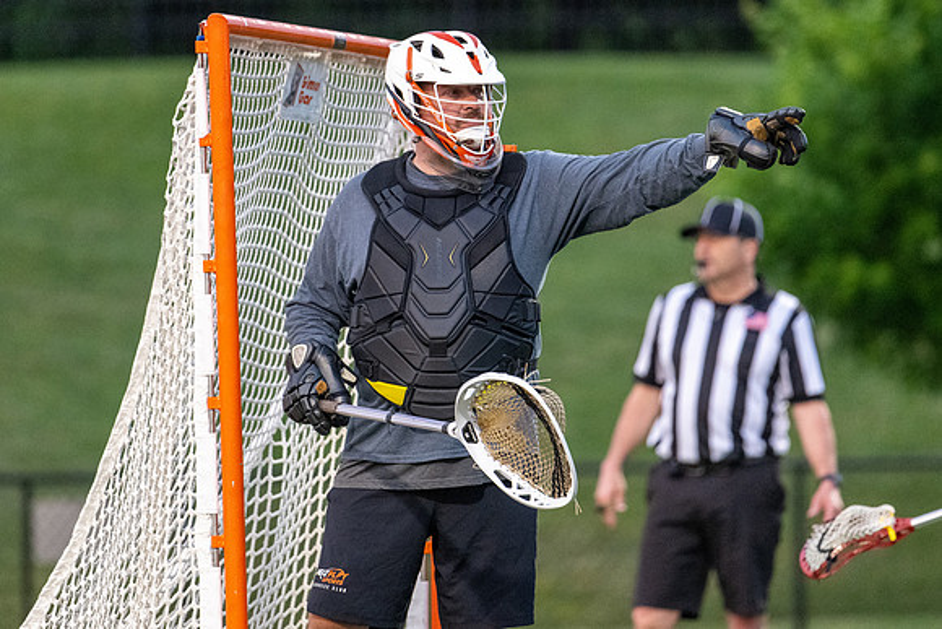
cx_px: 470
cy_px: 243
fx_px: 13515
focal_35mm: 516
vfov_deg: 2.7
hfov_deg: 4.0
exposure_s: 1/800
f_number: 4.5
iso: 6400
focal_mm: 400
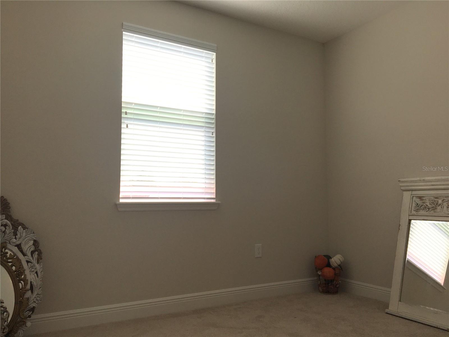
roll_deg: +1.2
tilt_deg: +5.7
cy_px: 168
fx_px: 376
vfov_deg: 48.2
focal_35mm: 29
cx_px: 224
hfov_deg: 61.7
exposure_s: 1/120
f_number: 2.2
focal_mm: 4.15
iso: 25
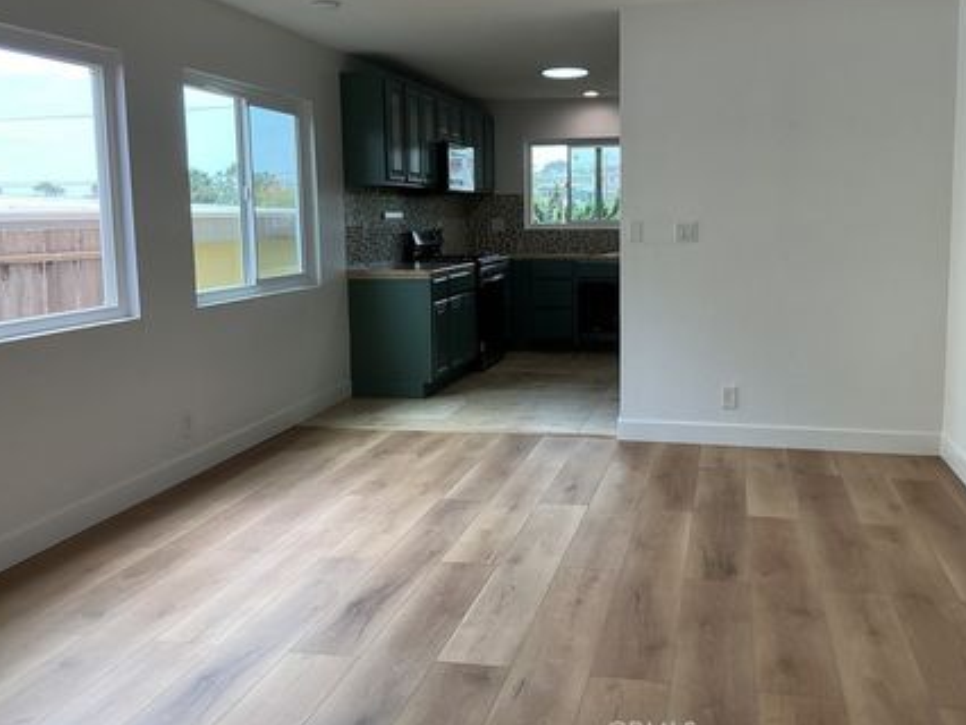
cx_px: 540
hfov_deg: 53.8
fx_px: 949
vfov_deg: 41.8
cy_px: 323
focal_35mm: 34
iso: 32
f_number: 1.8
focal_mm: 3
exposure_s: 1/131
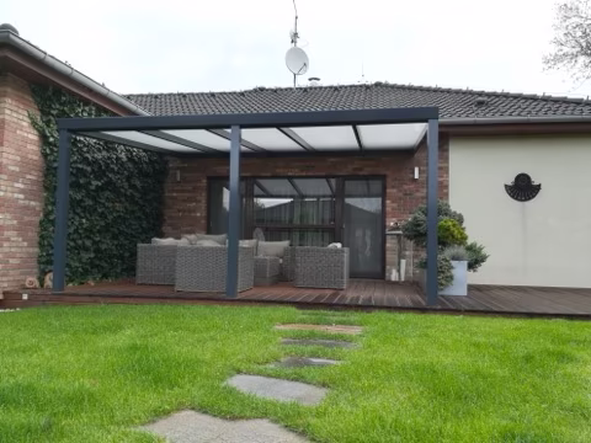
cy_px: 222
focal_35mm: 26
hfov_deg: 67.3
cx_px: 296
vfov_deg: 53.1
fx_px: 444
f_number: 2.2
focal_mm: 3.83
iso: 50
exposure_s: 1/60
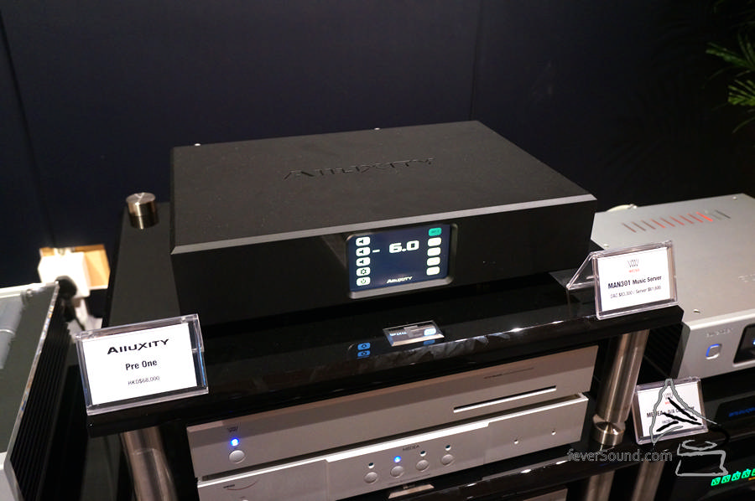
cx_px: 378
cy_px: 250
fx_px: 628
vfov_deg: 43.5
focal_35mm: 30
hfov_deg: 62.0
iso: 1600
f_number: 4
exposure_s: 1/20
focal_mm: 20
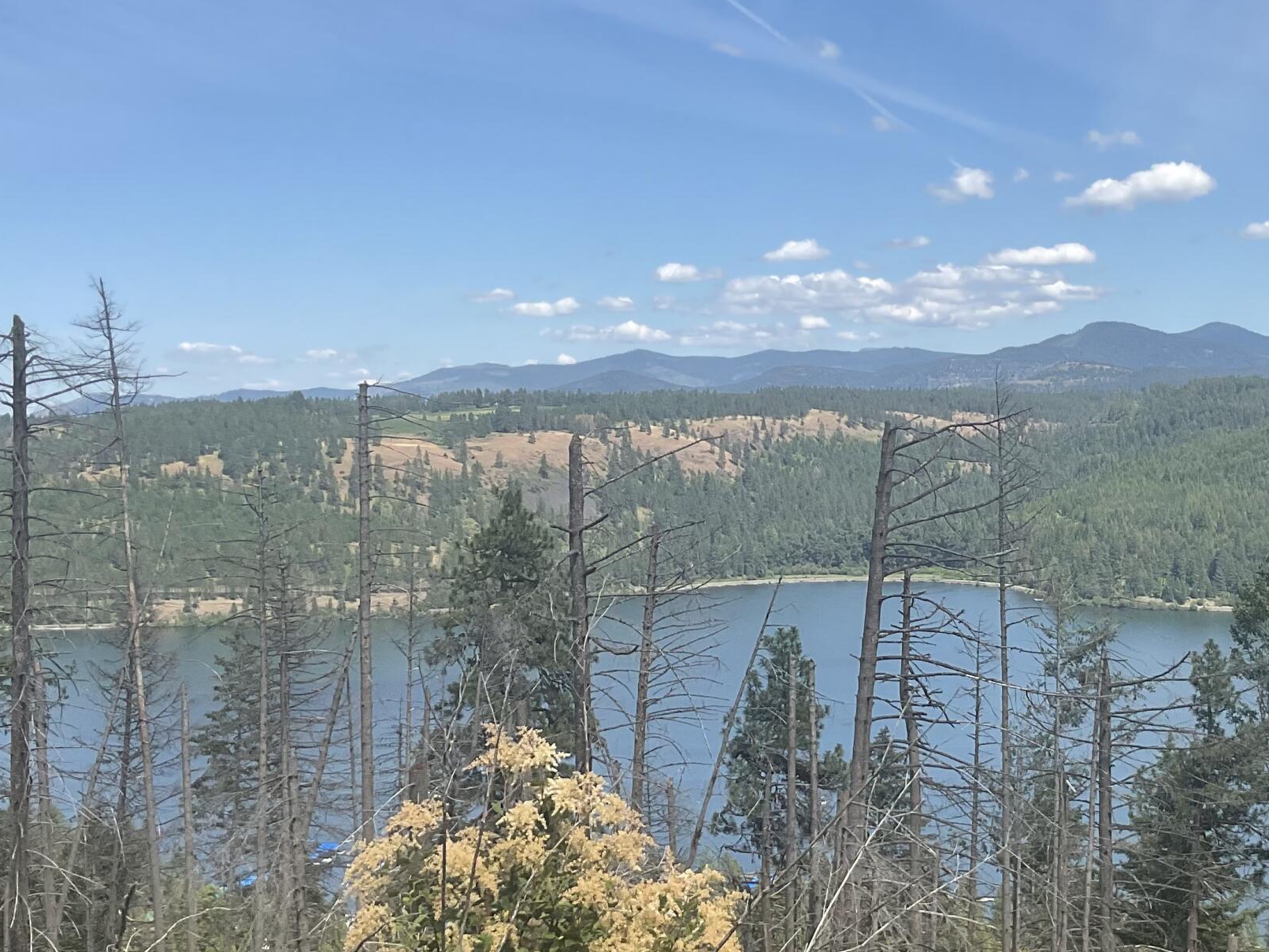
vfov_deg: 27.0
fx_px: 1979
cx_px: 870
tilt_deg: -0.7
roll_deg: -1.3
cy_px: 477
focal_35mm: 54
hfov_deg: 35.1
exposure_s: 1/1730
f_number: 1.8
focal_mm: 3
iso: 16
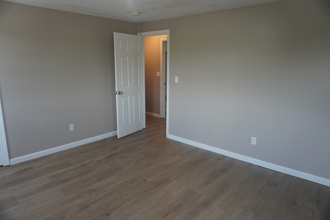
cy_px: 110
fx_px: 220
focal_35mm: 24
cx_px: 165
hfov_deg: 73.7
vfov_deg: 53.1
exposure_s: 1/160
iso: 400
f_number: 4
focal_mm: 16
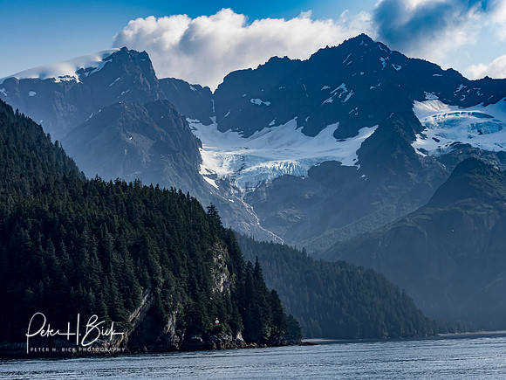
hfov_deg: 19.6
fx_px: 1462
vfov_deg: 14.8
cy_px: 190
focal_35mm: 100
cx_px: 253
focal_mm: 50
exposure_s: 1/2000
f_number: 5
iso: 250
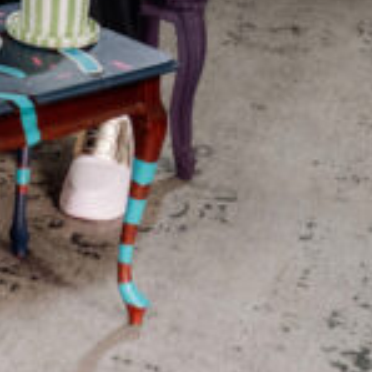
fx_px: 1593
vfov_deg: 12.4
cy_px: -261
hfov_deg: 12.5
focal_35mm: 131
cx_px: -222
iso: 2500
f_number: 4
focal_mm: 30
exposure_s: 1/500
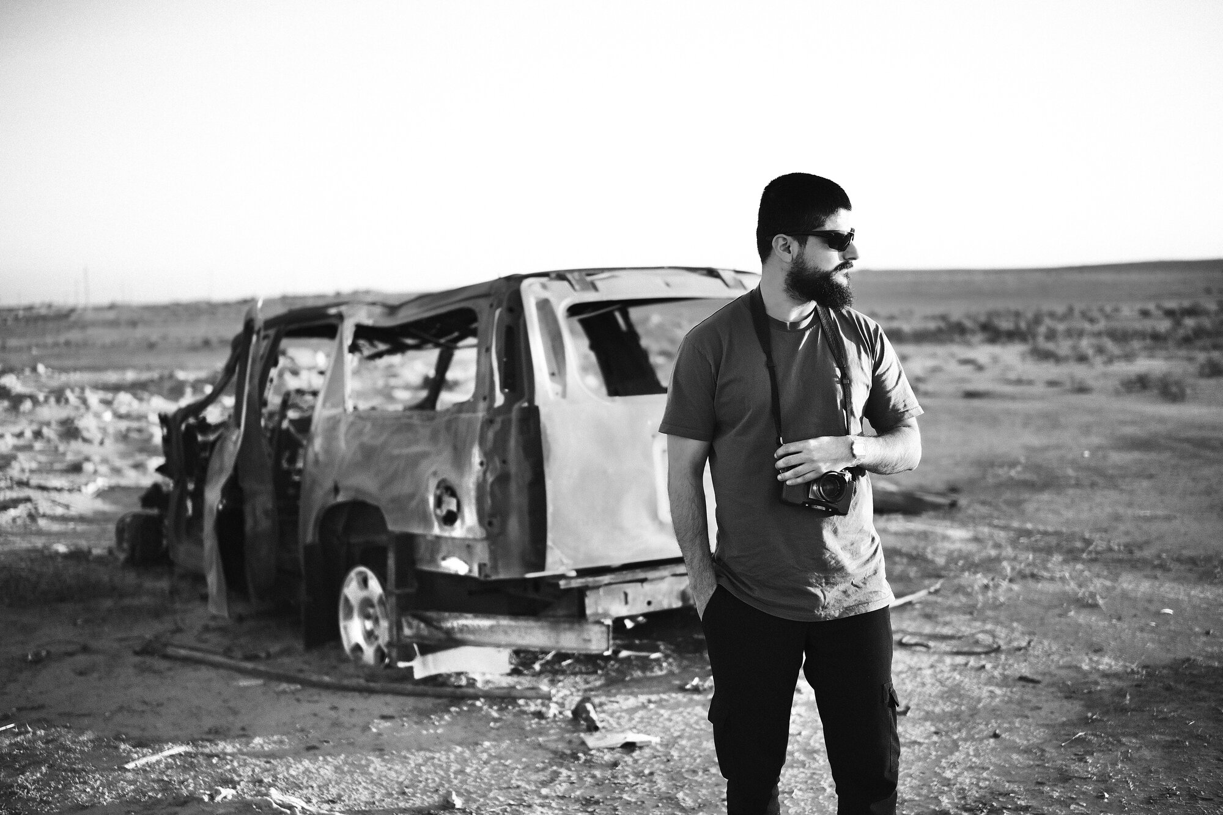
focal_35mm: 41
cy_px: 408
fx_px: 1393
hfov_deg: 47.4
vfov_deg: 32.6
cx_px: 612
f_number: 1.2
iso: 400
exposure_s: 1/2200
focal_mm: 27
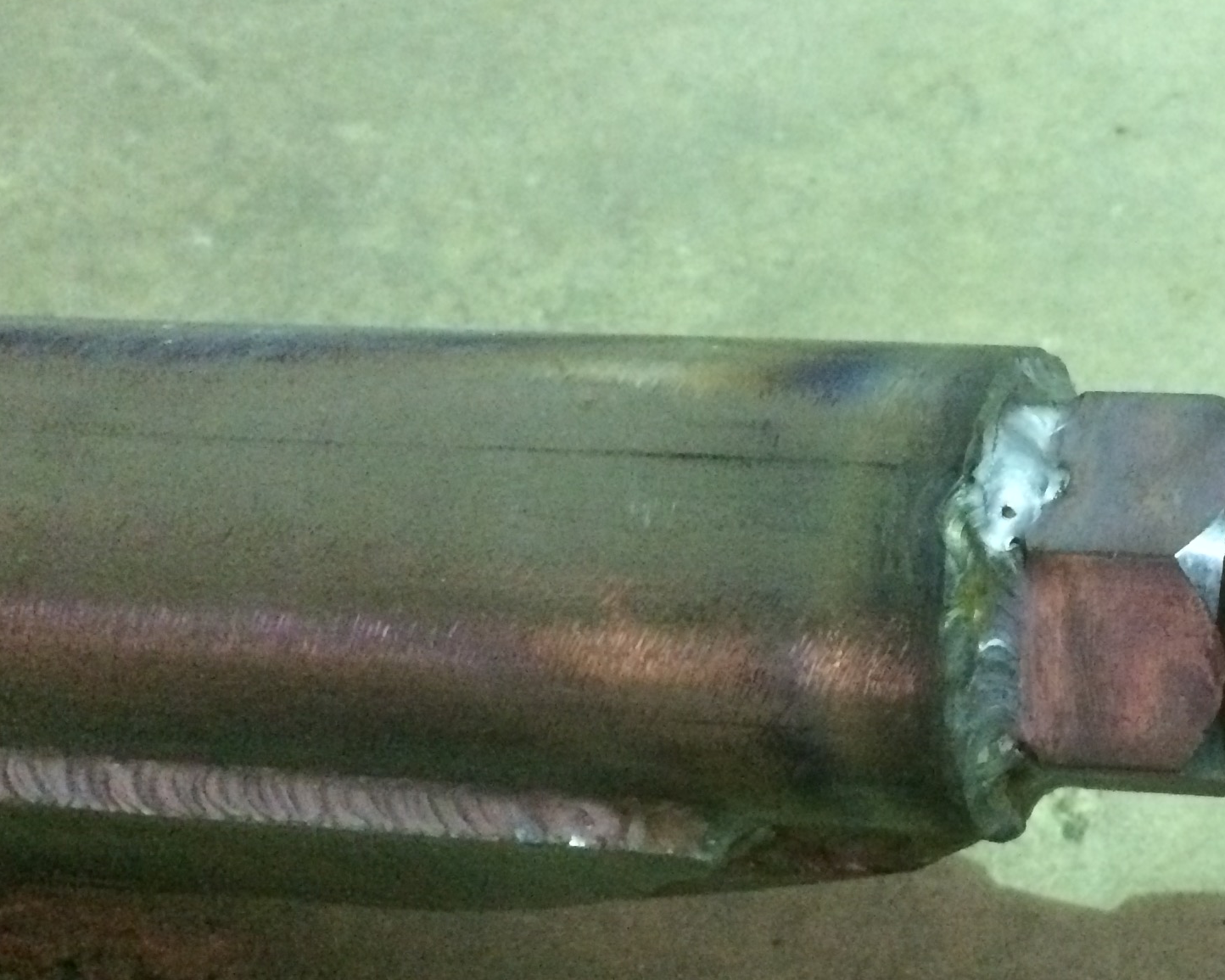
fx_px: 2320
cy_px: 484
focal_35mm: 64
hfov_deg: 28.0
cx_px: 1193
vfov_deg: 23.8
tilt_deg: -42.5
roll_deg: +0.7
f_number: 2.2
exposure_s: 1/15
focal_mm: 4.15
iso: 500
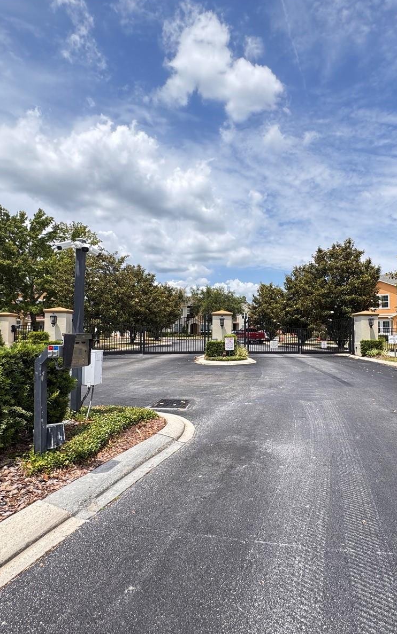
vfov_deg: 85.1
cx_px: 255
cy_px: 315
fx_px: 346
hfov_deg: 58.7
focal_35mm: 20
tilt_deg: +2.8
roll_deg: -0.8
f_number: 2.2
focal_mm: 2.22
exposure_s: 1/1178
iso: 50
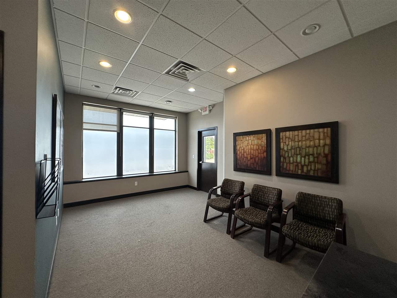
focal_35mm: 14
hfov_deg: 102.1
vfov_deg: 85.7
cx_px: 198
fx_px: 161
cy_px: 149
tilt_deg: +0.4
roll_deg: -0.1
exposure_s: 1/120
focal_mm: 2.22
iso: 160
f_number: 2.2
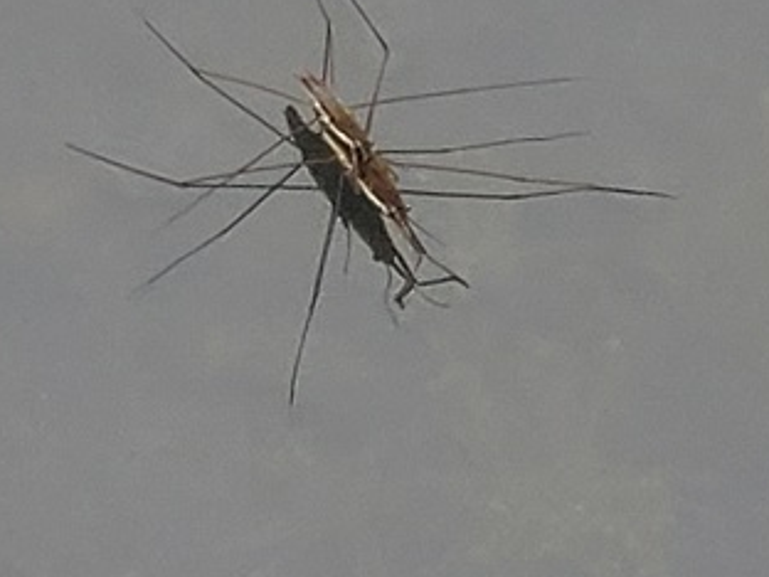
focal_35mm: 120
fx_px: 2666
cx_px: 229
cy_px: 239
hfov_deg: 16.4
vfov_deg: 12.3
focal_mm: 6
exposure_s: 1/138
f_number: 2.4
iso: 50
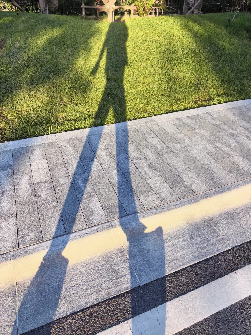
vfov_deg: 71.6
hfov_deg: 56.8
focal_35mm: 24
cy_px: 168
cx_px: 126
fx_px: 232
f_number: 2
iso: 160
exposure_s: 1/1949
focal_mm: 6.98
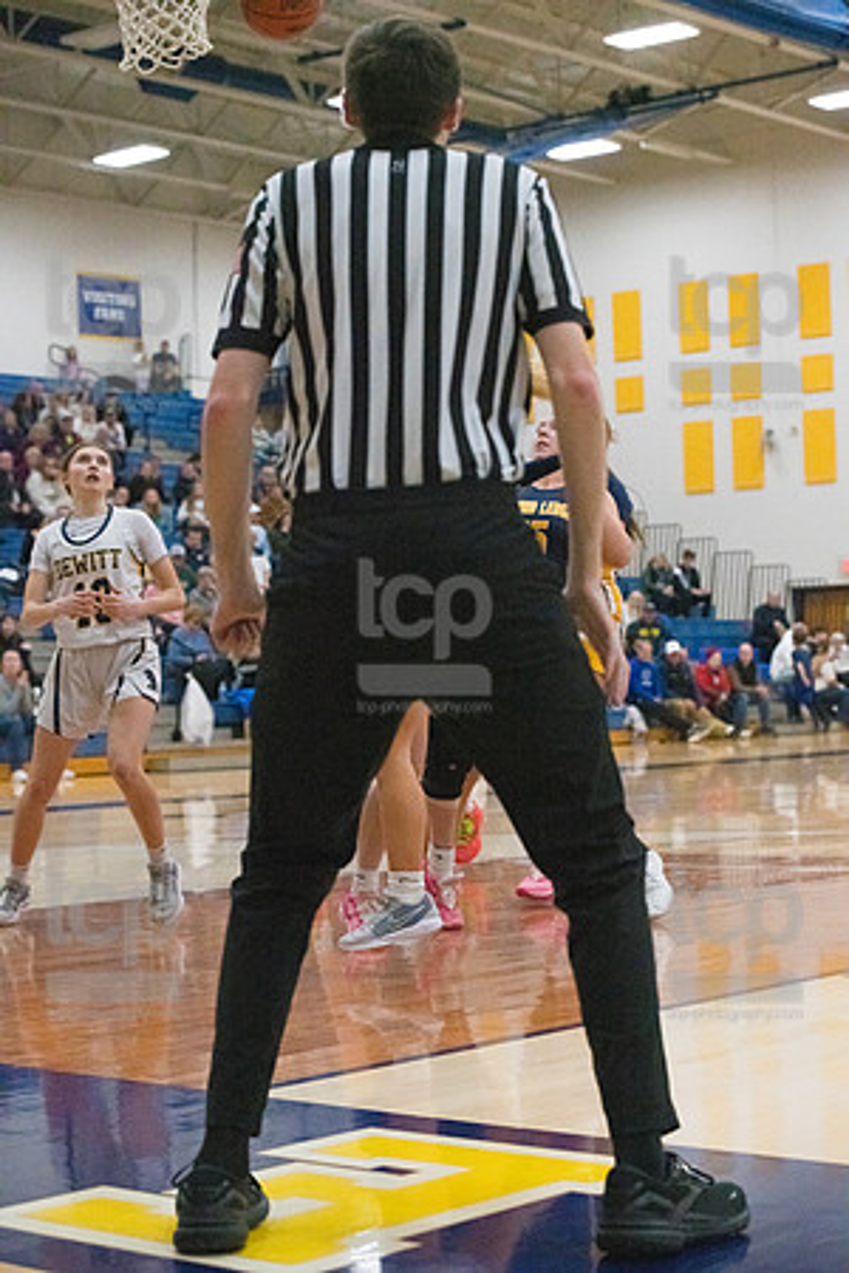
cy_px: 636
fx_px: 2476
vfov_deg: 28.8
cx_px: 424
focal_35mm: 70
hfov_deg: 19.5
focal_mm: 70
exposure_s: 1/1600
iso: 10000
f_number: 4.5
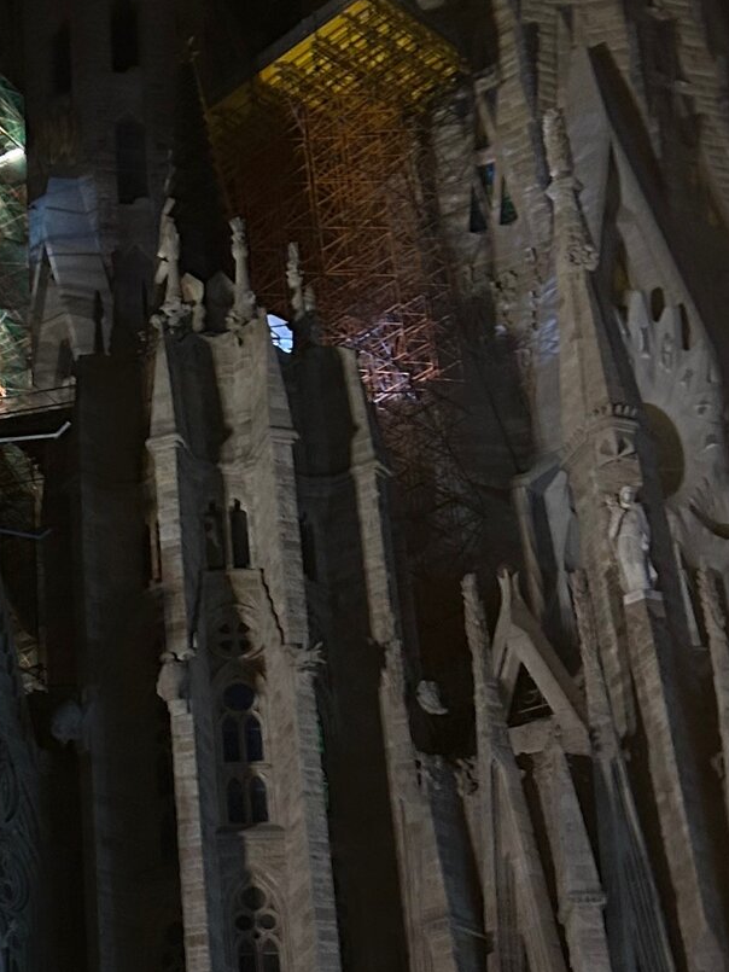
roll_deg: +0.2
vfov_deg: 23.2
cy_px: 623
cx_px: 18
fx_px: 2358
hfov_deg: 17.2
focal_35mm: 84
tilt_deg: +28.2
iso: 400
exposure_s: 1/33
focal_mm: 5.7
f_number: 1.5
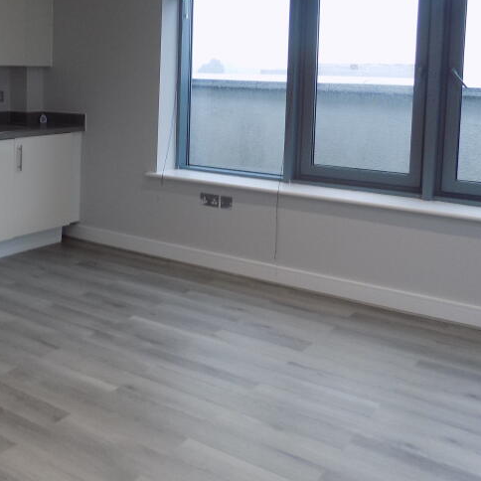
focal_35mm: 43
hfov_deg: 37.2
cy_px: 131
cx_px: 71
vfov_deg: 38.3
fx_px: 676
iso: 100
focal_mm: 4
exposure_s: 1/30
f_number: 3.1
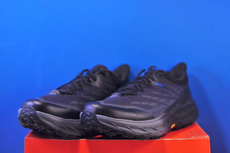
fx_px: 478
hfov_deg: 27.0
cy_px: 76
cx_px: 115
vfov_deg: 18.1
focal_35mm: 75
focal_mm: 50
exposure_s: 1/320
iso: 250
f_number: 2.2
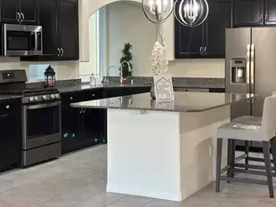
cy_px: 78
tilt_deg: -1.5
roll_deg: +0.3
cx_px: 129
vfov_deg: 21.9
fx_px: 535
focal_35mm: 67
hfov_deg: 28.9
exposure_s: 1/60
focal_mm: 5.96
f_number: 1.6
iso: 100
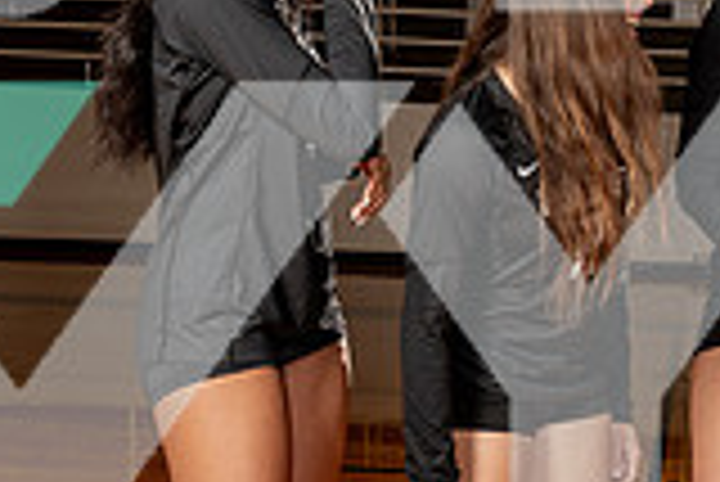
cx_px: 774
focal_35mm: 98
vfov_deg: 14.0
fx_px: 1962
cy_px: 322
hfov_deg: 20.0
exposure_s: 1/250
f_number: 8
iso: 100
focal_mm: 27
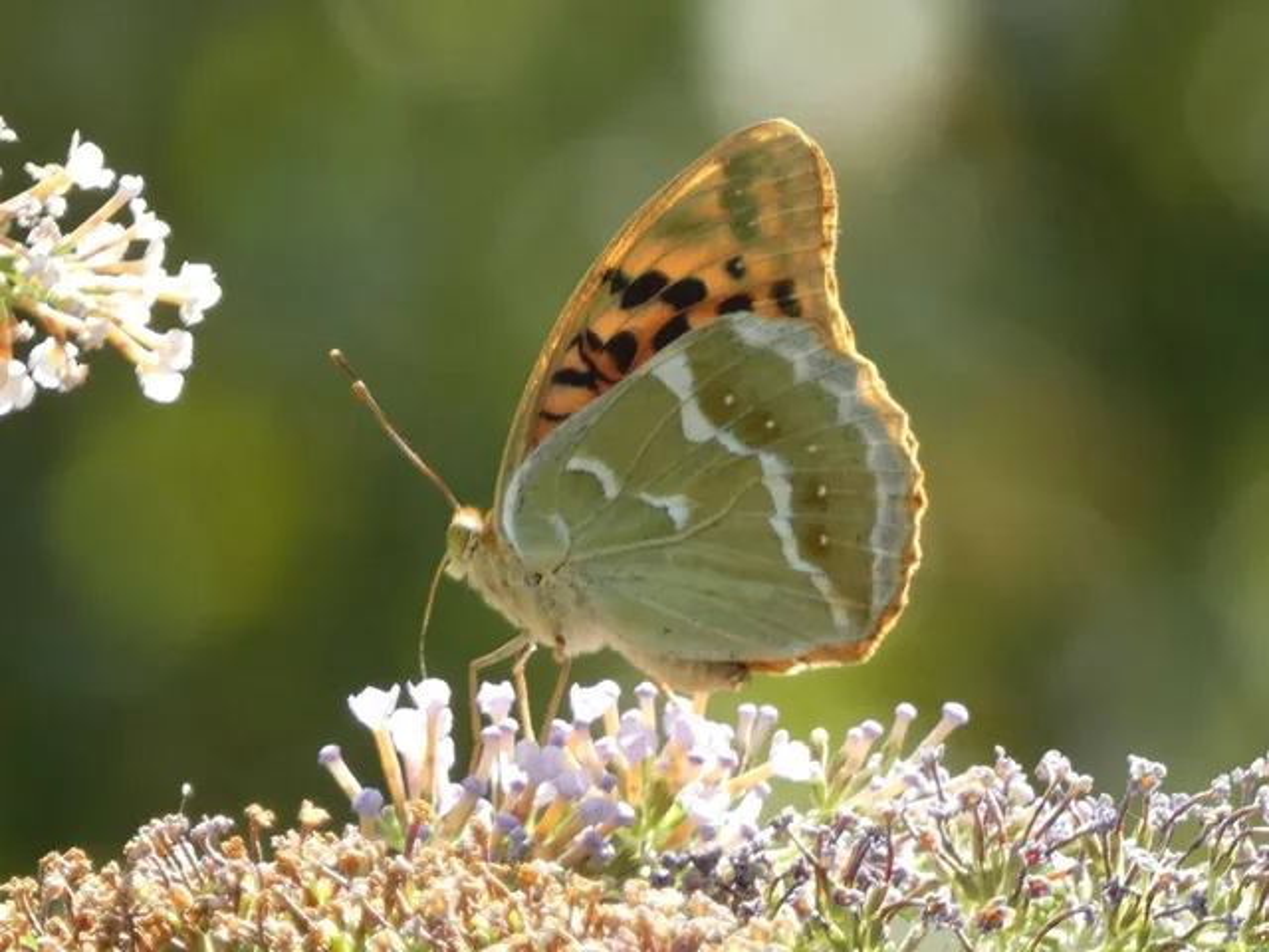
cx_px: 634
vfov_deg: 1.9
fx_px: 28521
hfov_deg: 2.5
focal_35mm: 778
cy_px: 476
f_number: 5.6
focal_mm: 139.4
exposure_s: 1/100
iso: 200
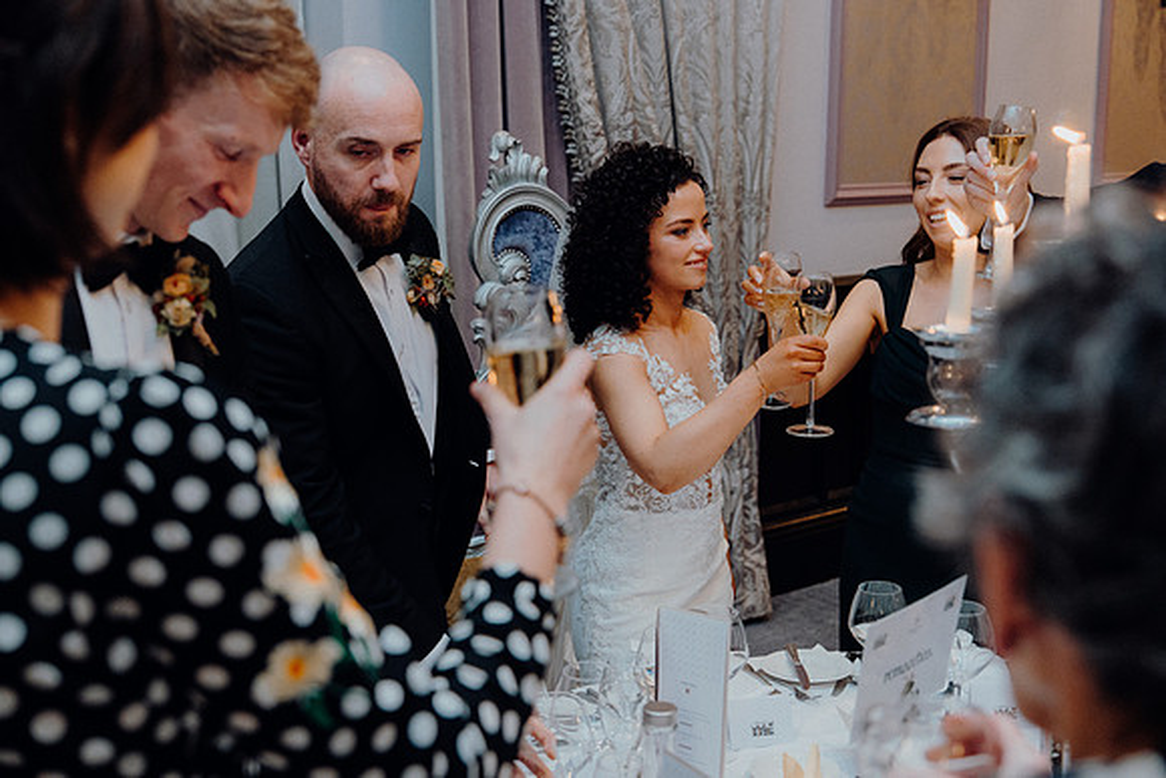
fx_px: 1458
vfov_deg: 29.9
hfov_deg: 43.6
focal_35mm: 45
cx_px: 583
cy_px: 389
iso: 2500
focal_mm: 45
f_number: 3.5
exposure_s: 1/160
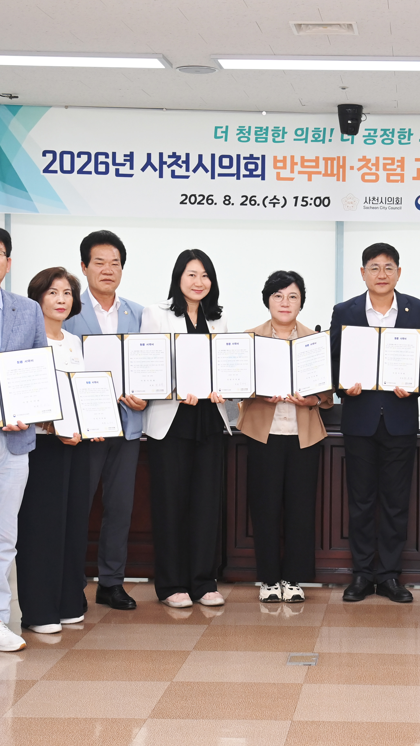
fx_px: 1386
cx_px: 422
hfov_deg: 16.9
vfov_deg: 30.2
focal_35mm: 70
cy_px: 377
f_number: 6.3
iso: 2500
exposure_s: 1/250
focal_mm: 44
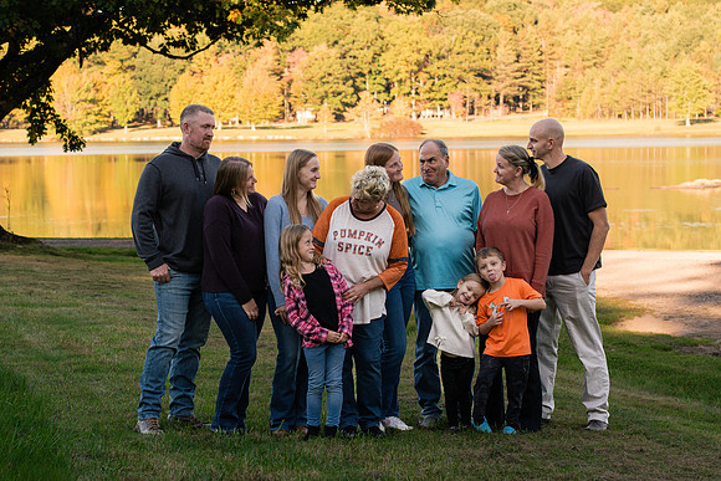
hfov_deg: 17.8
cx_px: 363
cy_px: 282
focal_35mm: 115
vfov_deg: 11.9
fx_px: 2301
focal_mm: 85
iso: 320
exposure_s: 1/320
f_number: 5.6
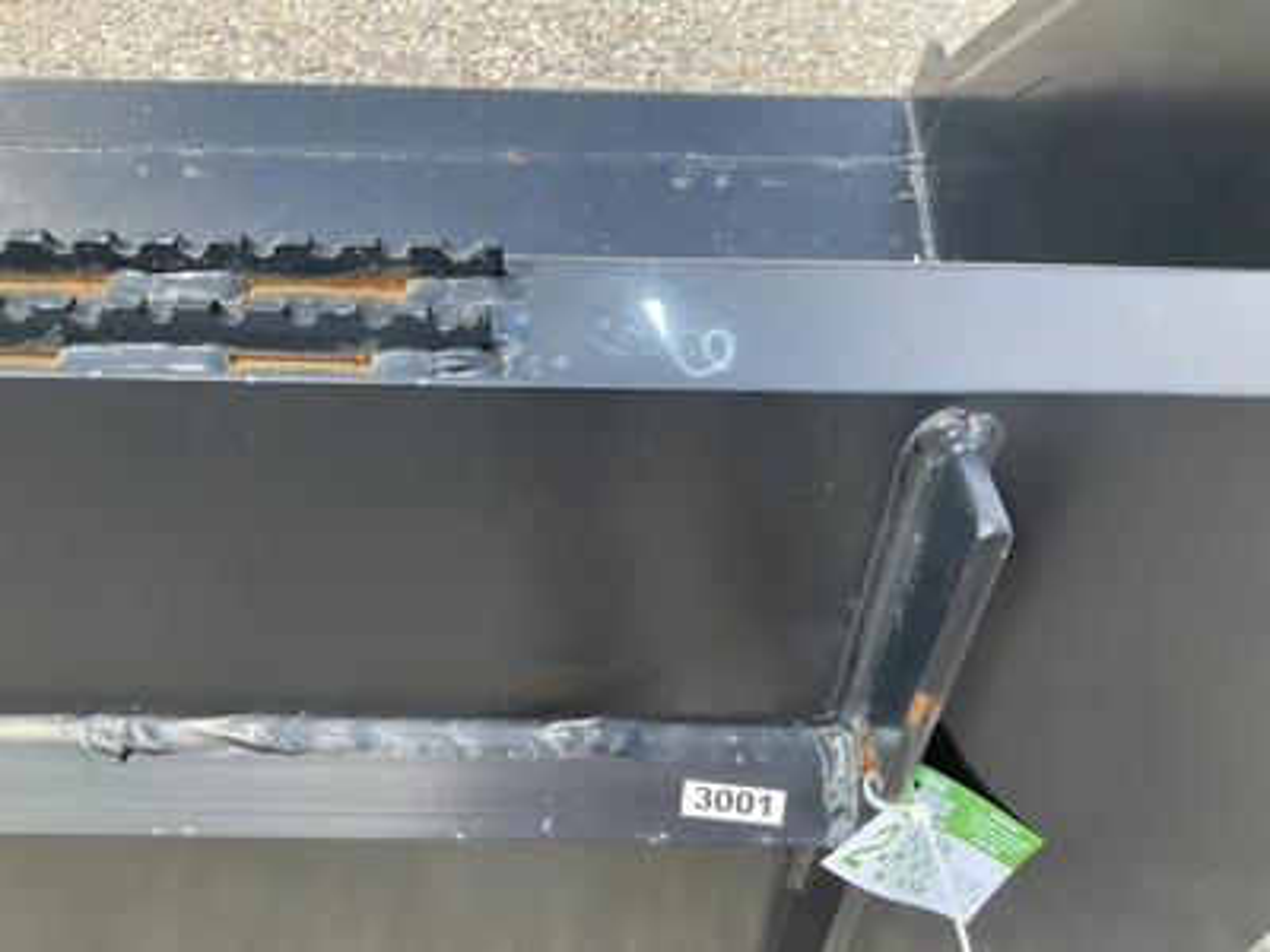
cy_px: 476
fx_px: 1064
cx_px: 635
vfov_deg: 48.2
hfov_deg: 61.7
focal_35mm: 29
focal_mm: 3
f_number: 1.8
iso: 25
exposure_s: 1/218
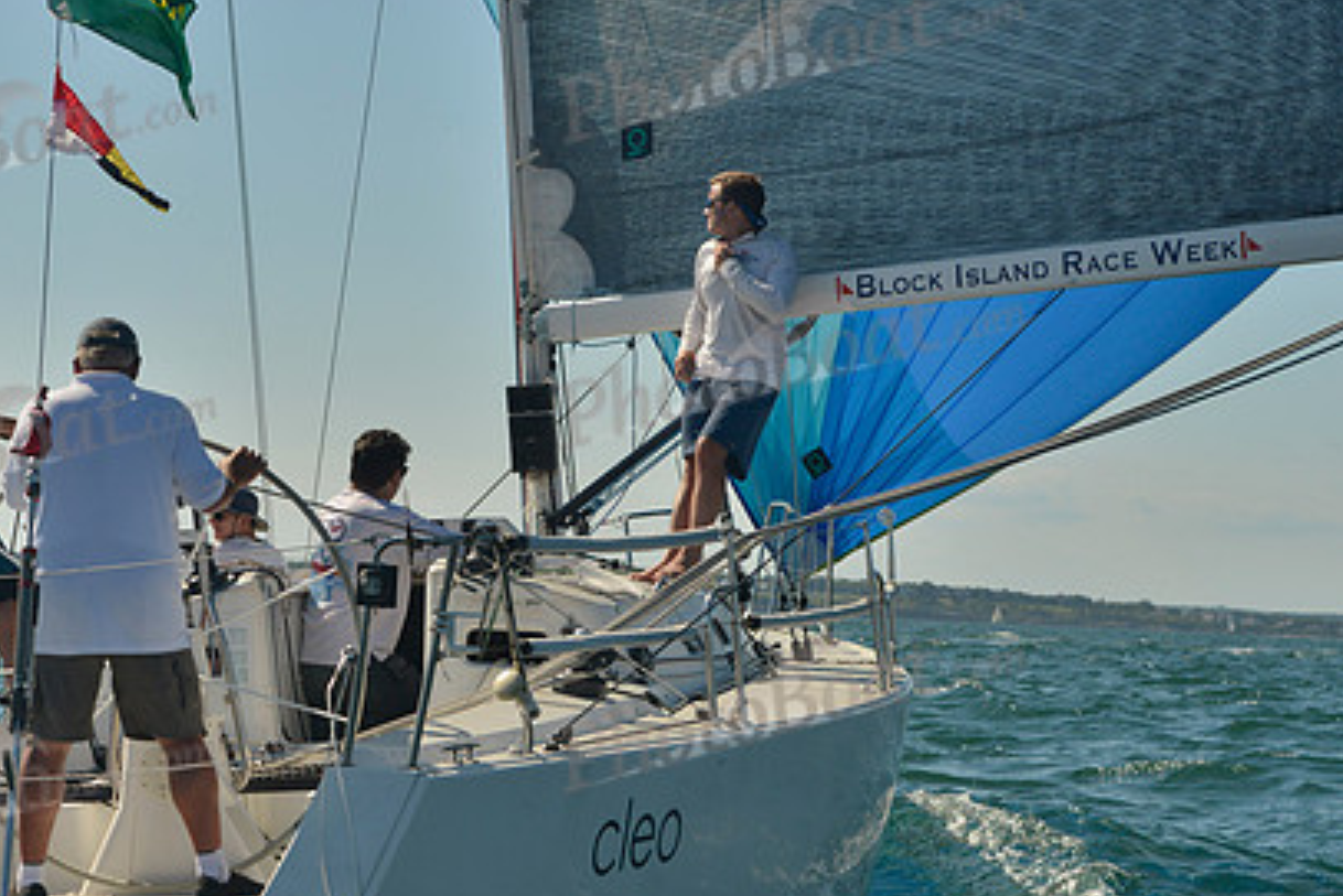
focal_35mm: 100
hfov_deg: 20.3
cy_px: 580
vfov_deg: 13.7
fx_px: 3732
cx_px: 390
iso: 400
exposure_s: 1/1250
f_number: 7.1
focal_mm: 70
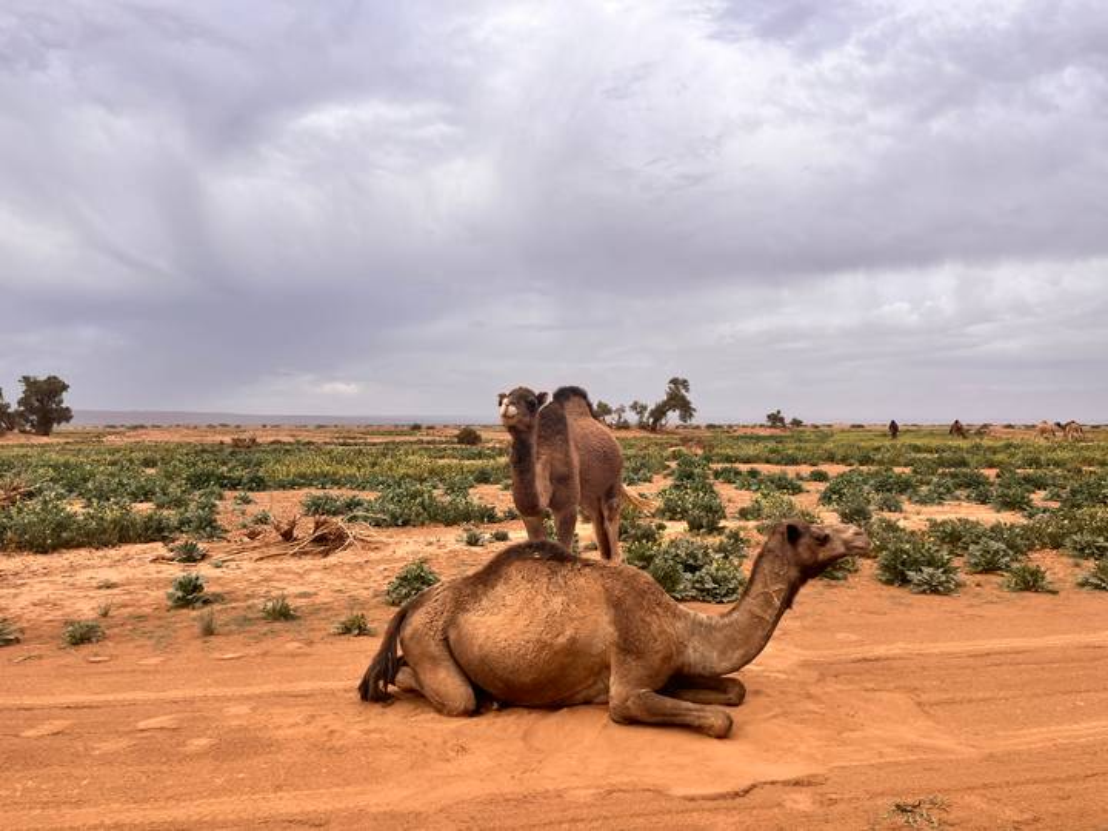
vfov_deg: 53.1
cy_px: 416
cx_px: 554
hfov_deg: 67.3
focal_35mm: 26
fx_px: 832
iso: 50
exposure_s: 1/2571
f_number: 1.6
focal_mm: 5.1
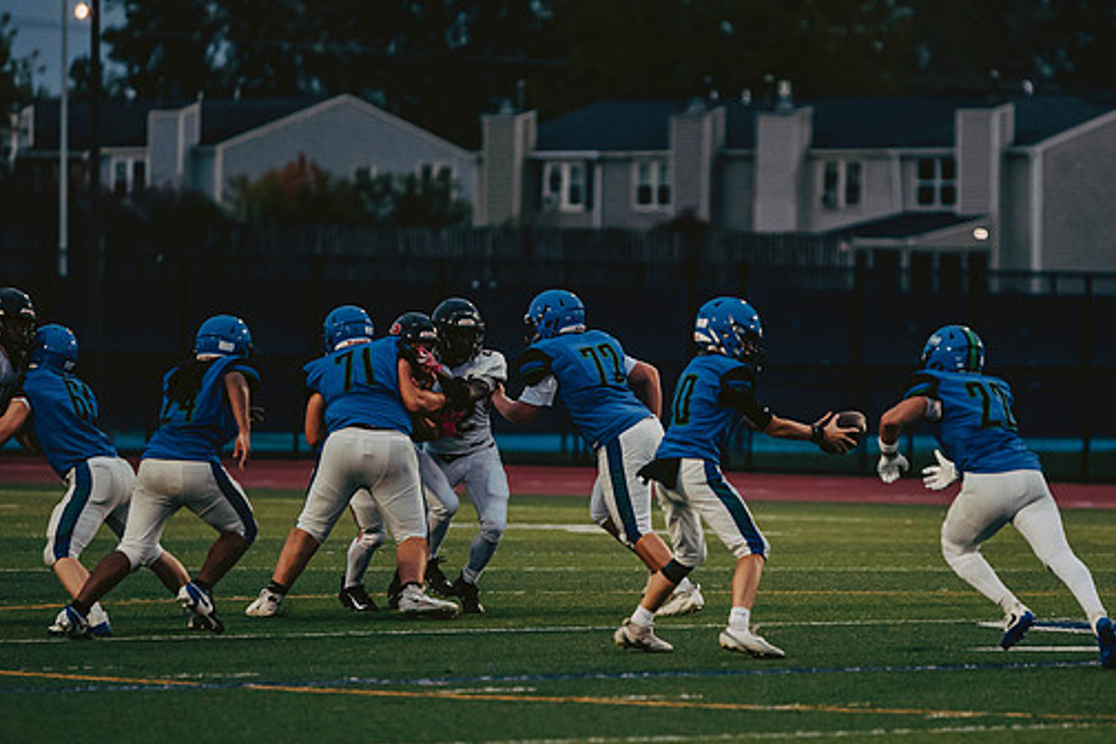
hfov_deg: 6.8
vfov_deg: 4.5
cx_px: 714
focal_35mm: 304
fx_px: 9423
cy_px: 413
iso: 2000
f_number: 2.8
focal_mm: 200
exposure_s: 1/1250
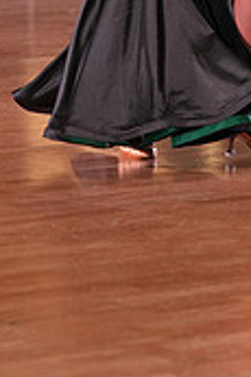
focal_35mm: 282
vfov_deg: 7.2
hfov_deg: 4.8
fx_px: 2955
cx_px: 285
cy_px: -155
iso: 2000
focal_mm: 84
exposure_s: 1/500
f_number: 4
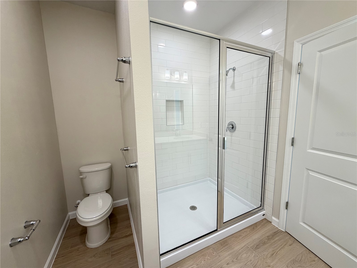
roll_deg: +1.5
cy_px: 134
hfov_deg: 102.1
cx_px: 178
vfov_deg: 85.7
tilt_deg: -8.2
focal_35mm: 14
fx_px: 144
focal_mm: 2.22
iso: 250
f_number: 2.2
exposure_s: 1/120
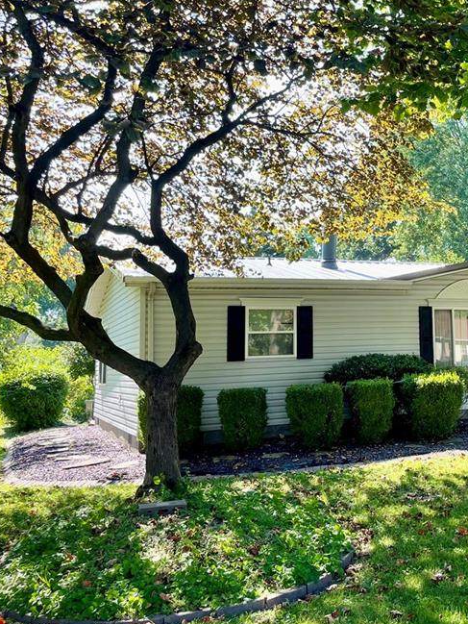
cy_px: 261
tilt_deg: +8.9
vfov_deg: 45.6
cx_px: 455
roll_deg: +2.5
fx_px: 739
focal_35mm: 41
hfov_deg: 32.6
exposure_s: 1/500
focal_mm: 4.2
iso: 32
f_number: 1.6
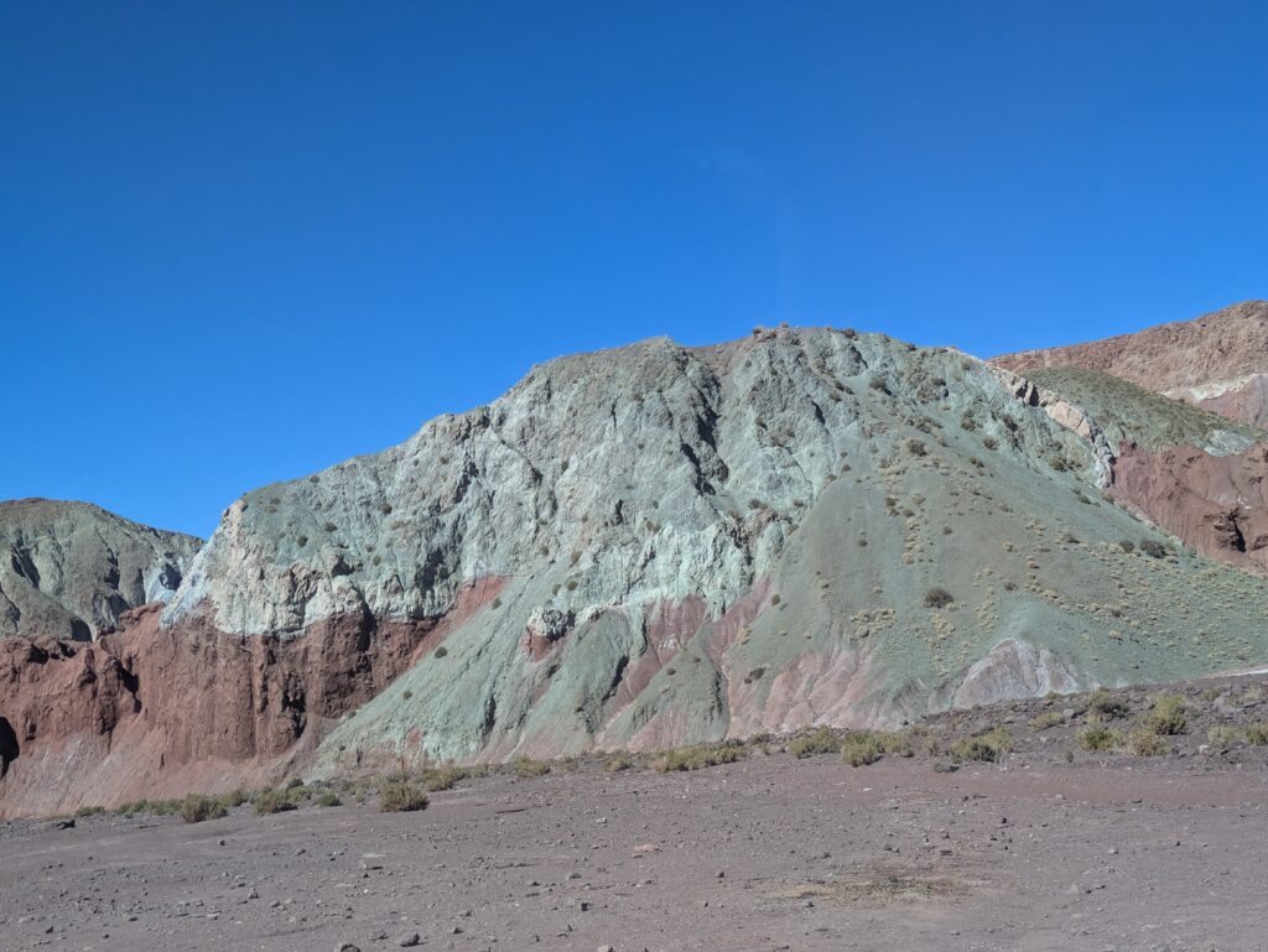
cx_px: 634
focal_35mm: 51
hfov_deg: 37.5
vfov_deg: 28.6
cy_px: 476
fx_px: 1869
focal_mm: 5.43
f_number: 1.89
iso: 46
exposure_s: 1/277
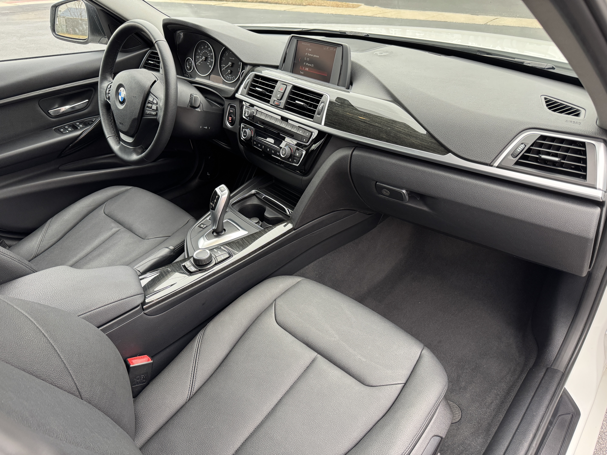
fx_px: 421
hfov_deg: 71.6
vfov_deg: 56.8
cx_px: 304
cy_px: 228
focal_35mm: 24
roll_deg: -0.2
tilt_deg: -34.2
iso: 250
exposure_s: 1/60
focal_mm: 6.76
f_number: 1.78
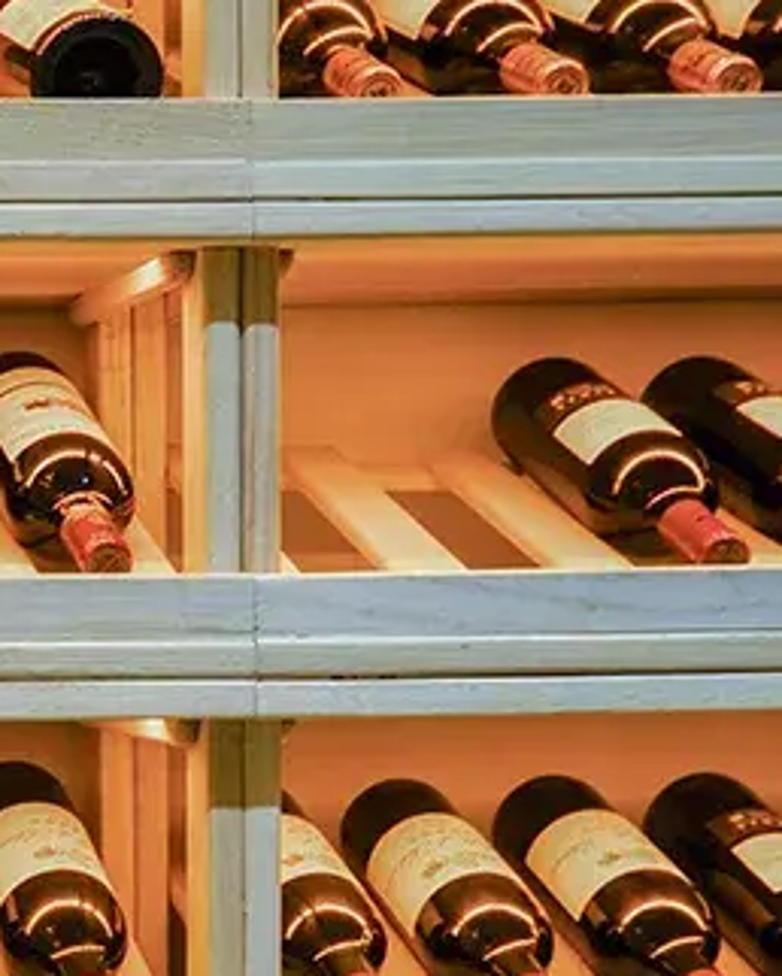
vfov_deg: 19.0
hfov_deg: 13.9
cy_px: 667
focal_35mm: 100
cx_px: -570
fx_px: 2903
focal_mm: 23
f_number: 8
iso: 100
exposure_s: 2.5
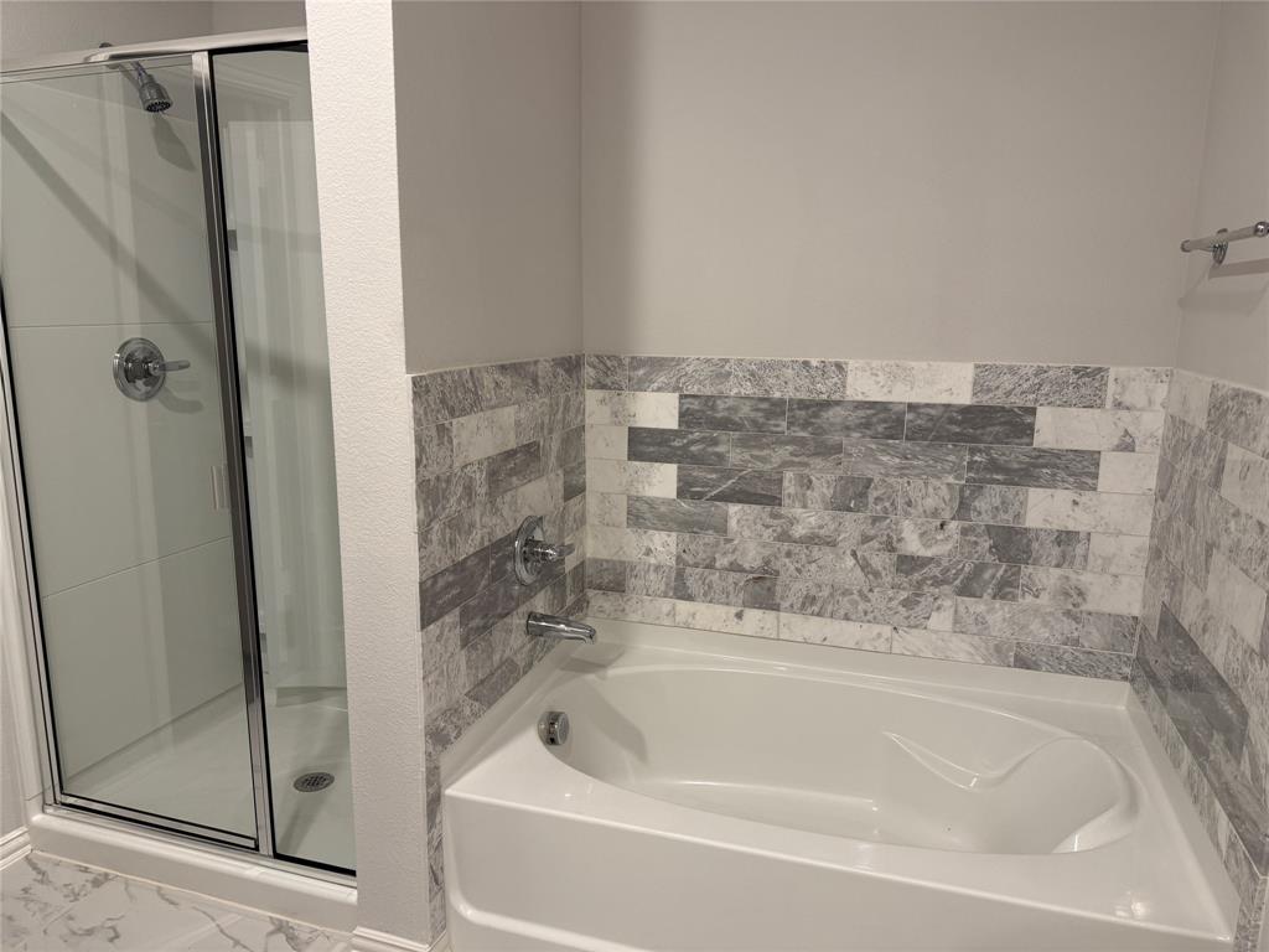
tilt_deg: -10.3
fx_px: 880
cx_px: 634
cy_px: 476
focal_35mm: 24
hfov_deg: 71.6
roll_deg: -1.2
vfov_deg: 56.8
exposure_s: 1/60
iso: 160
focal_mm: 6.76
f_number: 1.78
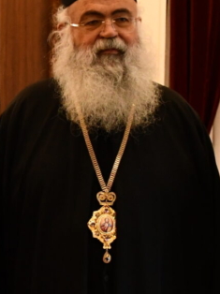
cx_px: -16
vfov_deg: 14.8
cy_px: 173
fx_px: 1129
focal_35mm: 133
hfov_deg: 11.0
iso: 2200
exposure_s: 1/125
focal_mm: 21
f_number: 3.8
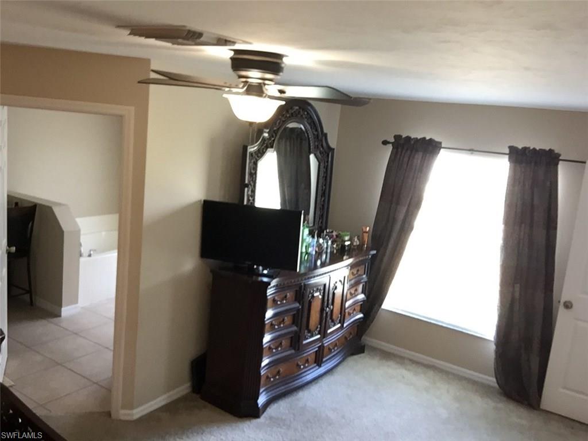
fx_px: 527
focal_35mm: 31
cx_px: 294
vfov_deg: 45.4
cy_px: 220
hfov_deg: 58.4
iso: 100
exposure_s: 1/30
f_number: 2.2
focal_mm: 2.65
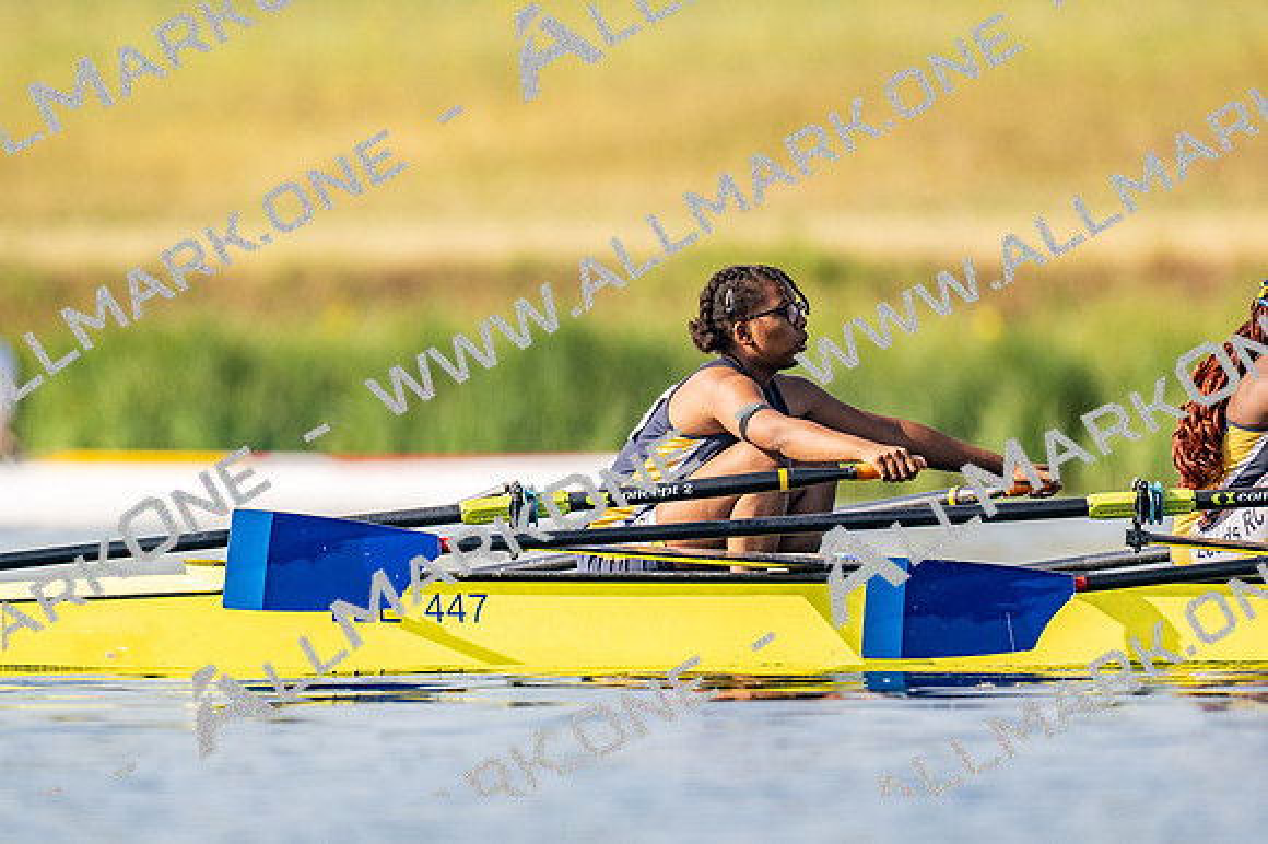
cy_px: 422
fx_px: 31681
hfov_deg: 2.3
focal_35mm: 900
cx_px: 634
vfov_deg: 1.5
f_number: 4
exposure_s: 1/2500
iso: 180
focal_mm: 600
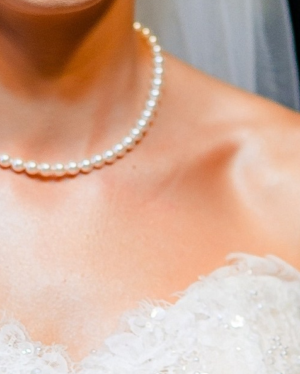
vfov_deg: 6.4
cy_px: 312
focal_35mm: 303
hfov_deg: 5.1
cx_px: 234
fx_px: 3363
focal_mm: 50
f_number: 1.4
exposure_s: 1/200
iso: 400
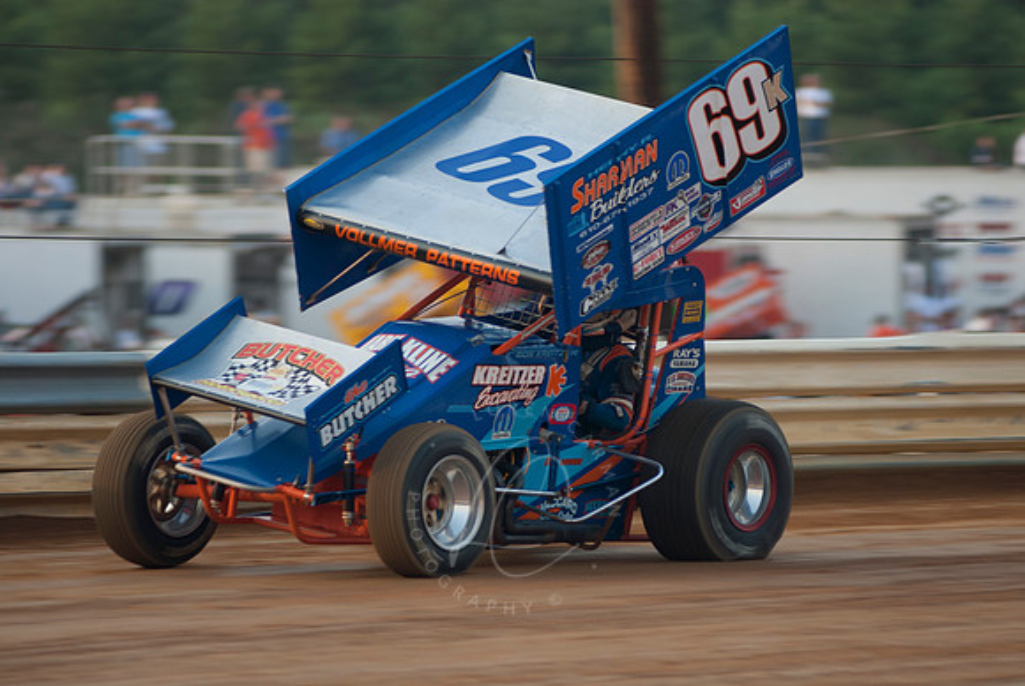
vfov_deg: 4.6
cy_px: 343
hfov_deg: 6.9
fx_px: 8550
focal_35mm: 300
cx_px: 512
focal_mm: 200
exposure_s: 1/400
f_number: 2.8
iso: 100
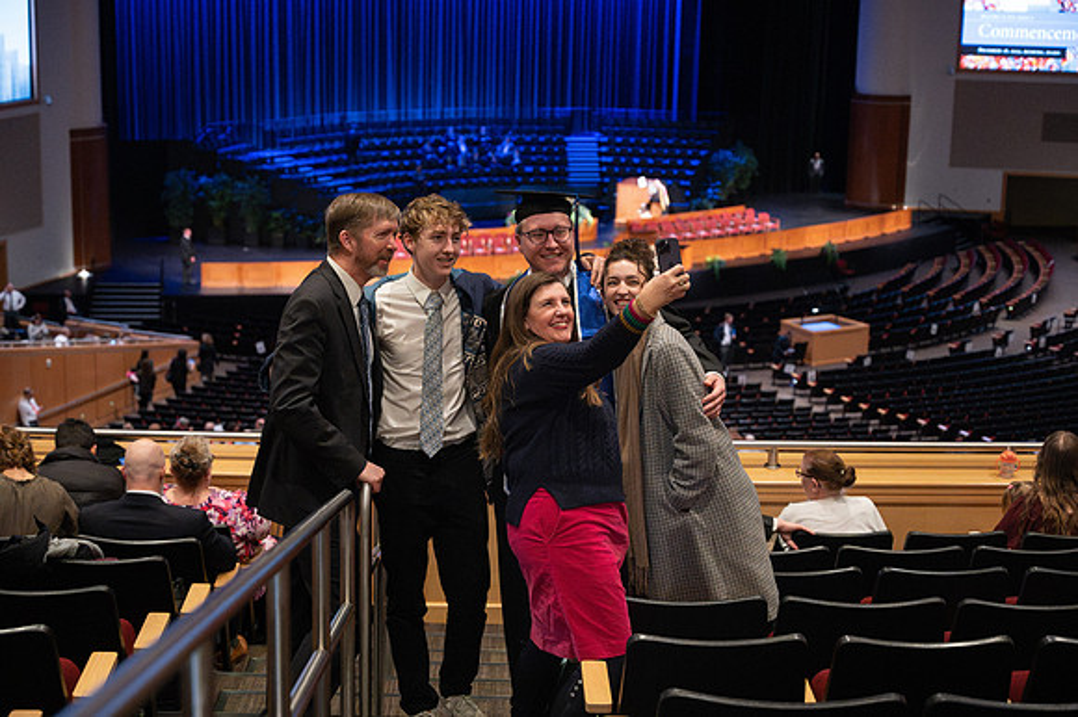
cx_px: 539
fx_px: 1855
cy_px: 358
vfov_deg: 21.9
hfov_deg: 32.4
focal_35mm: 62
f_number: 4
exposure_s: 1/160
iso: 12800
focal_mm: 62
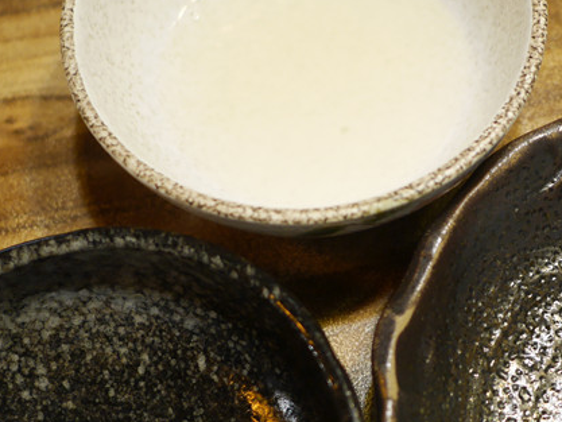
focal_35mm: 72
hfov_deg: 26.7
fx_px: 1169
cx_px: 418
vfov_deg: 20.4
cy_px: 295
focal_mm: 15
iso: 400
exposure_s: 1/60
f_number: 1.7
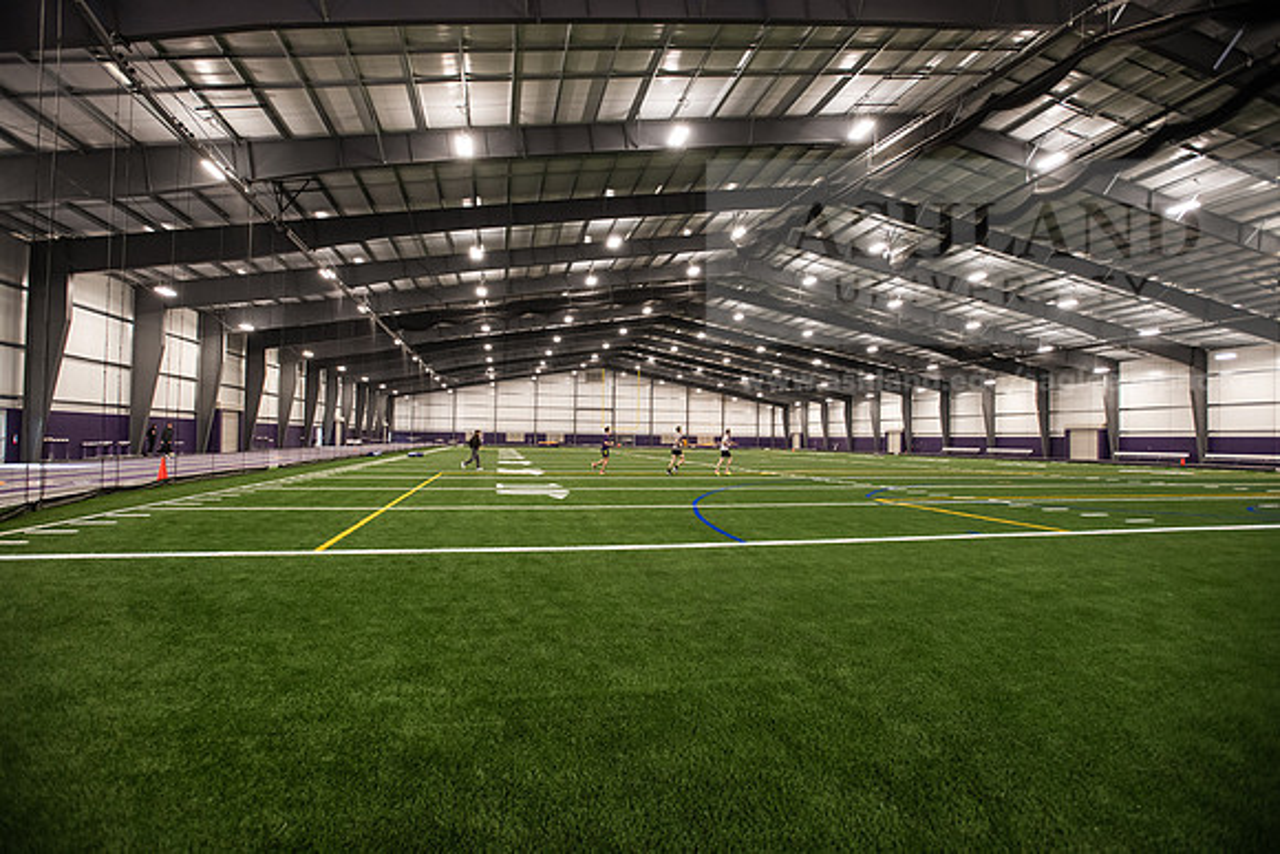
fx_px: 605
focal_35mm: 17
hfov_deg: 93.3
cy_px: 427
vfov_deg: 70.5
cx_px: 640
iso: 1250
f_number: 4
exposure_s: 1/125
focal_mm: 17
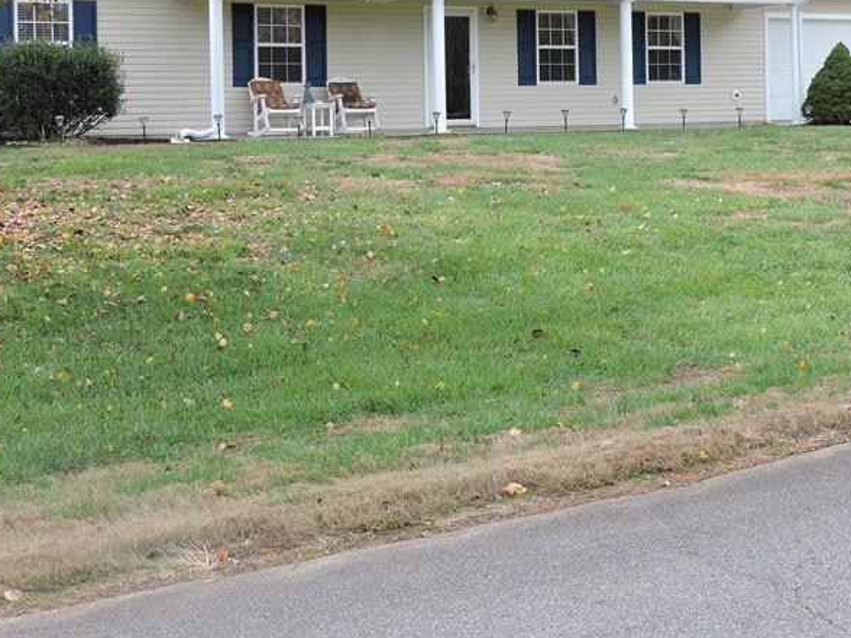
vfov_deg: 23.7
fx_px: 1500
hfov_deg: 31.7
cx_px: 444
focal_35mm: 61
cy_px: 133
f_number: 3.3
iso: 100
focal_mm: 6.2
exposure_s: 1/200
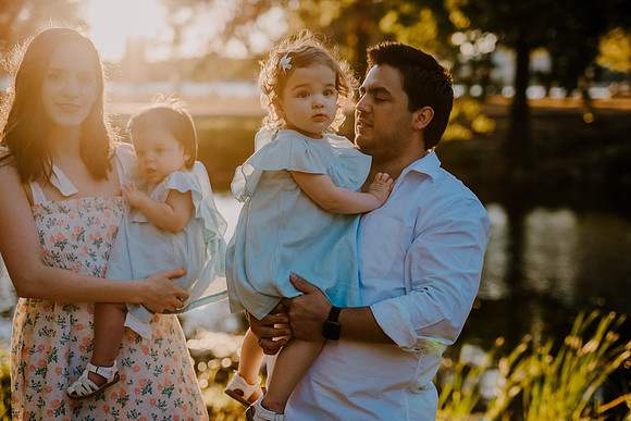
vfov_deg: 27.0
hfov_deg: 39.6
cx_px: 316
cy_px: 210
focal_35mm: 50
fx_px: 877
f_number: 2
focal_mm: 50
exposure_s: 1/1600
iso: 125
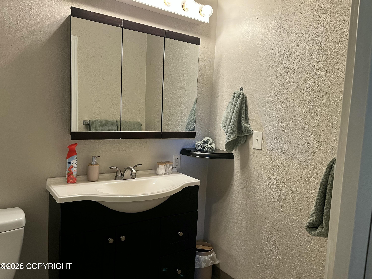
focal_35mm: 26
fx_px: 279
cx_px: 186
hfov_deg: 67.3
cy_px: 140
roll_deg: -2.7
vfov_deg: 53.1
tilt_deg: -5.3
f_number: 1.6
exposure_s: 1/60
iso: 80
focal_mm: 5.1
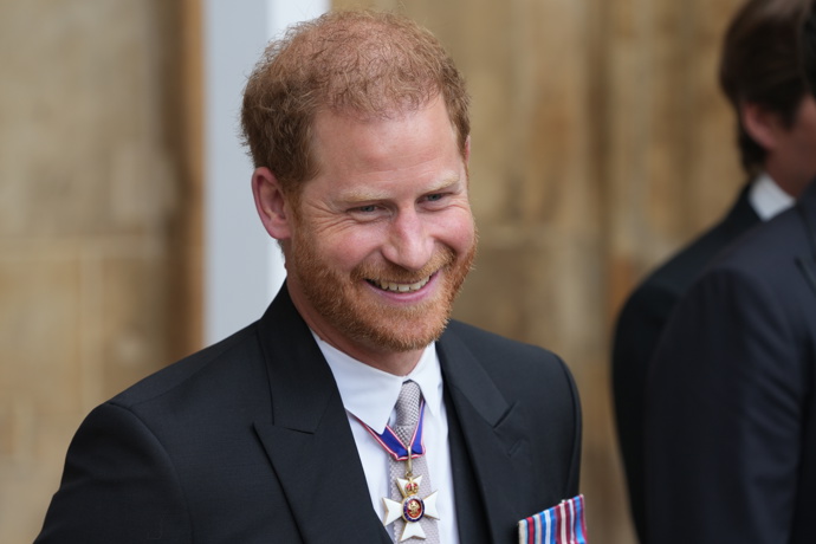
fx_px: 4533
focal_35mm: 200
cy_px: 272
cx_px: 408
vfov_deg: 6.9
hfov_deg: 10.3
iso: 800
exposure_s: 1/500
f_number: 5
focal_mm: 200
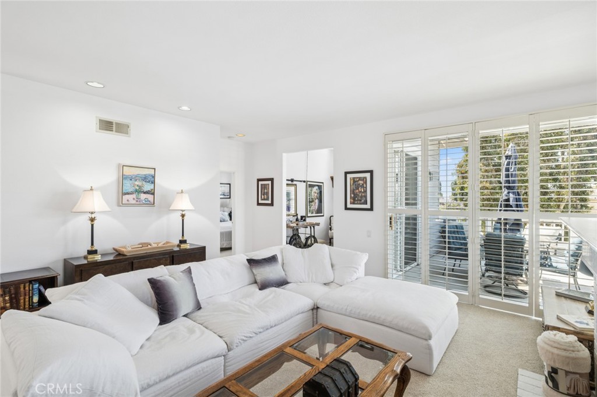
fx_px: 282
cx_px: 298
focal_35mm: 17
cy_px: 198
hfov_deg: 93.3
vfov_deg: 70.3
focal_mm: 17
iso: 125
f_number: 9
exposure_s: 1/10
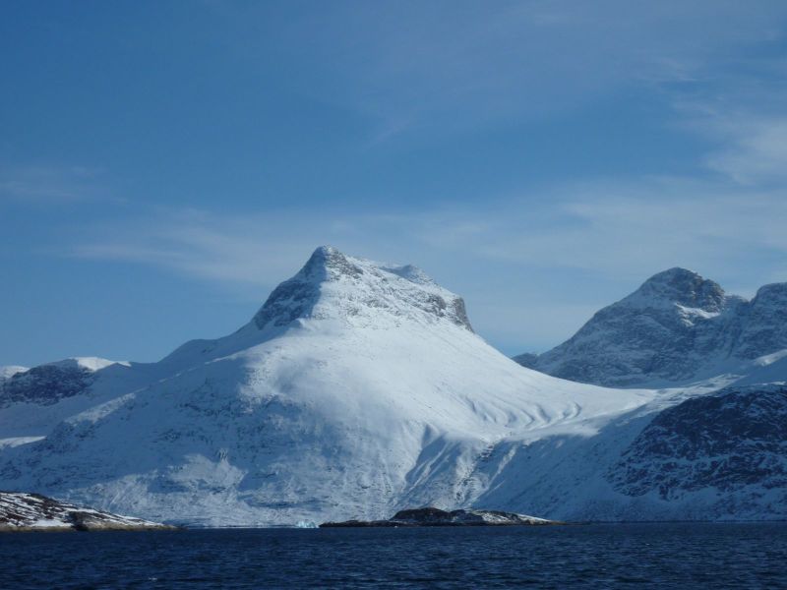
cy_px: 295
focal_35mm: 83
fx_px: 1887
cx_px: 394
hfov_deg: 23.6
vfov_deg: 17.8
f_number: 6.3
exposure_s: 1/800
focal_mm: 13.7
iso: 80
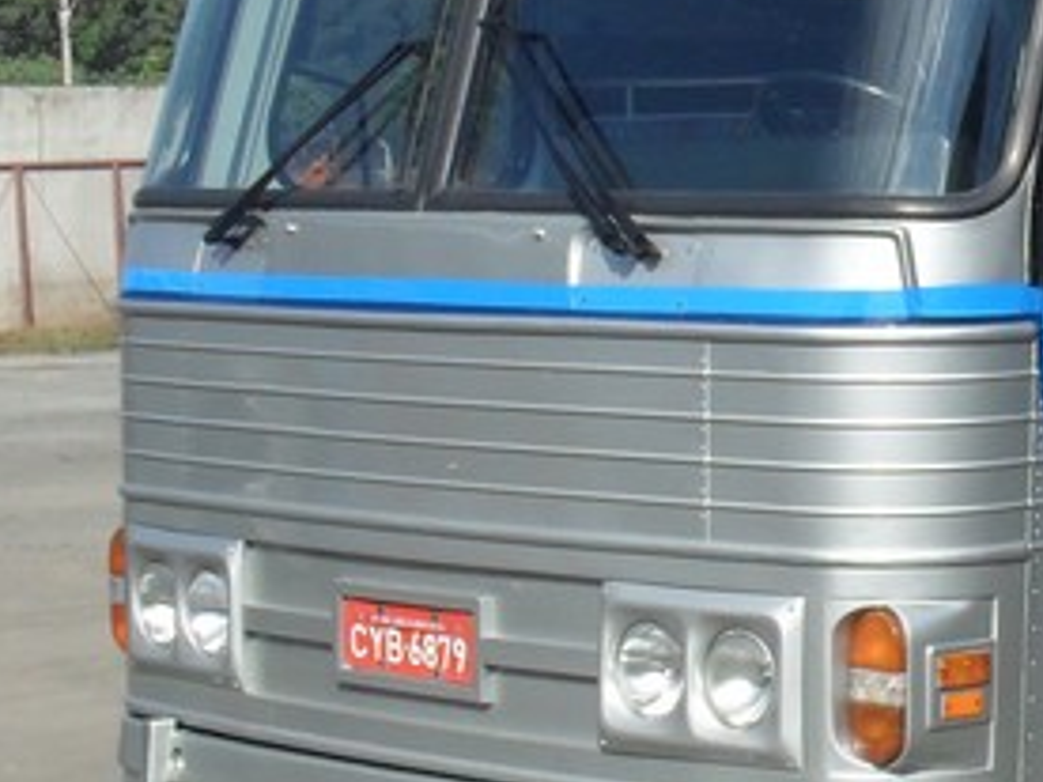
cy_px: 423
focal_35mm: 130
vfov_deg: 11.4
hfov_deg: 14.2
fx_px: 3917
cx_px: 1534
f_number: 8.4
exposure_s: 1/180
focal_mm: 6.3
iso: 100
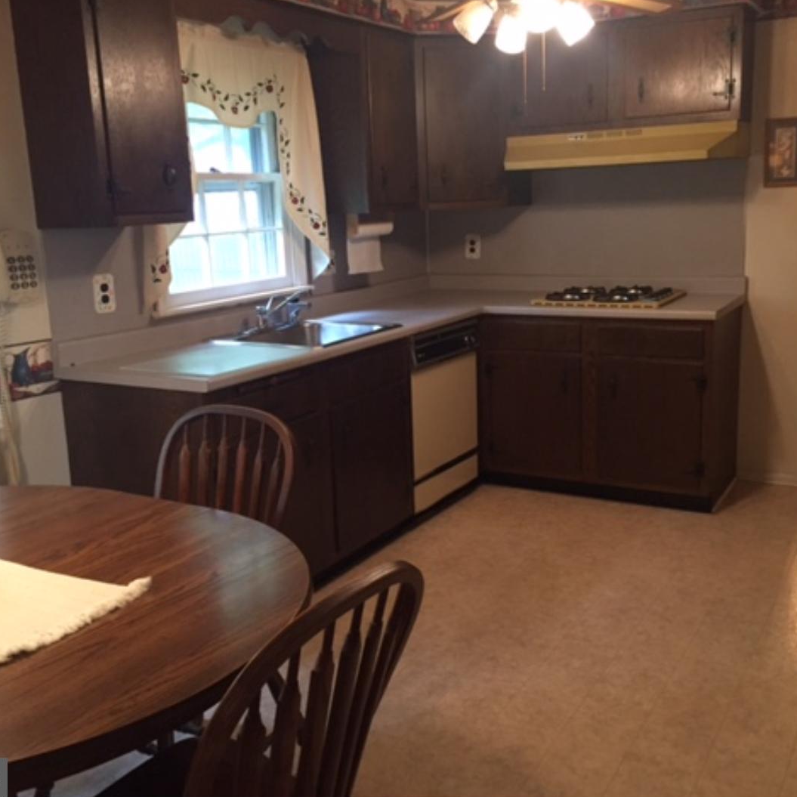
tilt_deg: -12.4
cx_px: 419
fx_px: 912
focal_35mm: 35
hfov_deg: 47.2
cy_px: 393
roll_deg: +2.4
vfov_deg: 47.2
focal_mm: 4.15
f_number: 2.2
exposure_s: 1/30
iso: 200
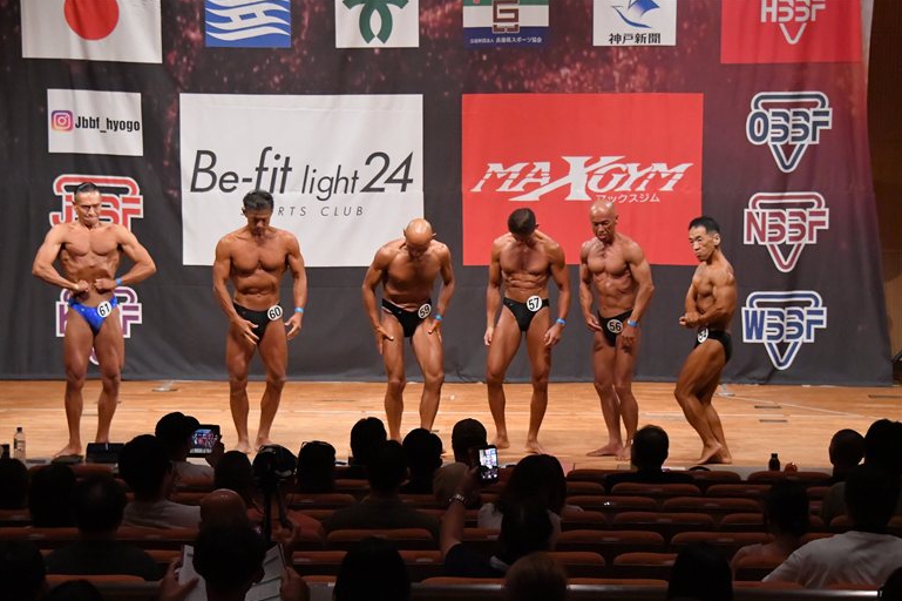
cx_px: 449
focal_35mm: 128
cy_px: 300
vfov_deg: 10.7
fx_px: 3206
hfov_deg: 16.0
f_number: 5.6
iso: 9000
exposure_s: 1/400
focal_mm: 85
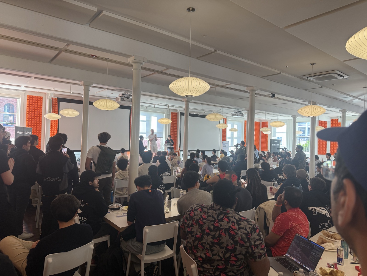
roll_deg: -2.3
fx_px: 254
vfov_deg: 56.8
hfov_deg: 71.6
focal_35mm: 24
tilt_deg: +0.7
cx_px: 184
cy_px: 138
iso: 125
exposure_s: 1/120
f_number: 1.78
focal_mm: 6.76
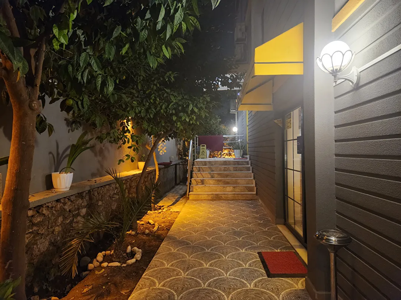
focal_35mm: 23
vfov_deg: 58.9
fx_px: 266
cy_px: 150
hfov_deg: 73.9
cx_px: 200
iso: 1000
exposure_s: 1/25
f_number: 1.8
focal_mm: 5.4
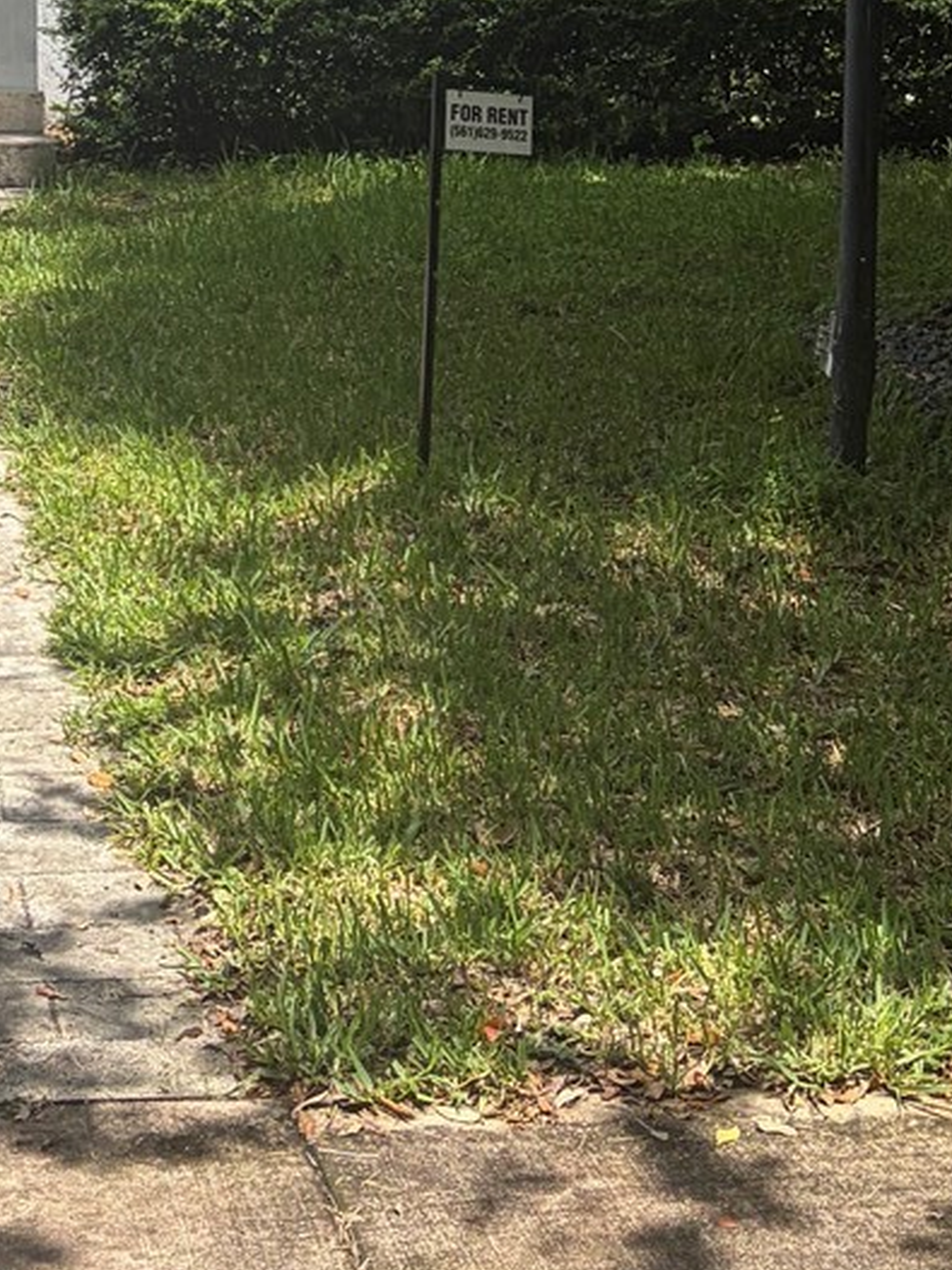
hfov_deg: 17.9
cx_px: -111
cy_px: -547
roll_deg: -0.5
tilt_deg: +8.6
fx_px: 2898
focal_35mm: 79
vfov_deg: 21.4
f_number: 1.6
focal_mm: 5.96
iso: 50
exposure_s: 1/2639
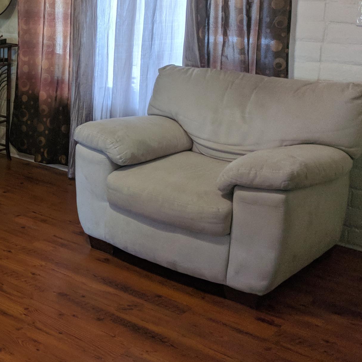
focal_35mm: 57
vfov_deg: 29.5
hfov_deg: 26.9
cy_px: 88
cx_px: -64
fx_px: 674
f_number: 2
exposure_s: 1/120
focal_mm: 4.67
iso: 213
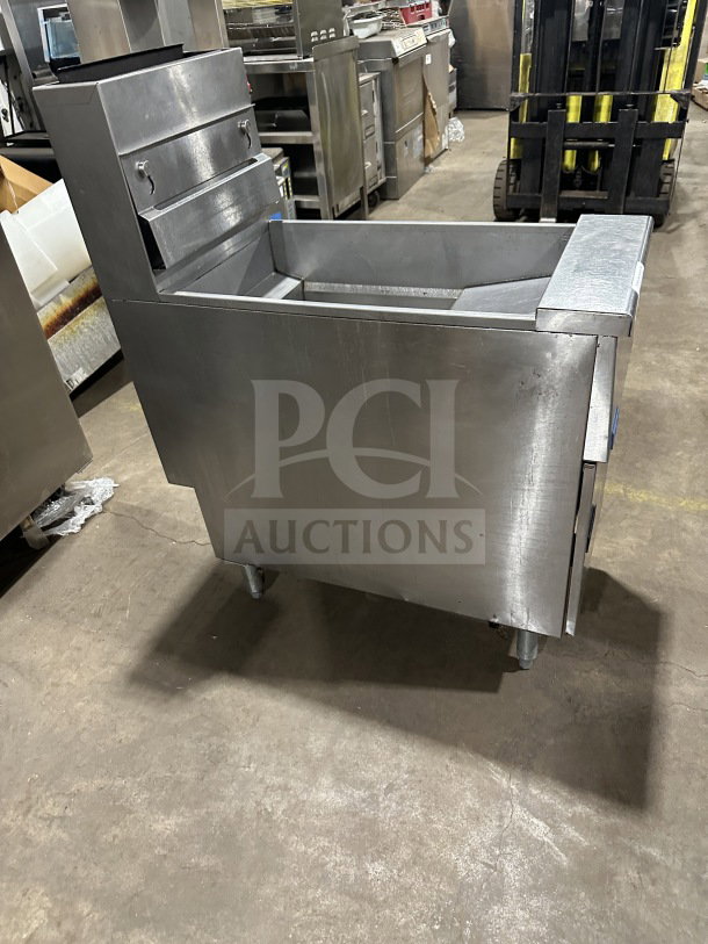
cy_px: 472
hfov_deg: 56.8
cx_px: 354
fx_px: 654
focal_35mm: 24
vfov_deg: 71.6
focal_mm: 6.86
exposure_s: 1/60
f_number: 1.78
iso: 500
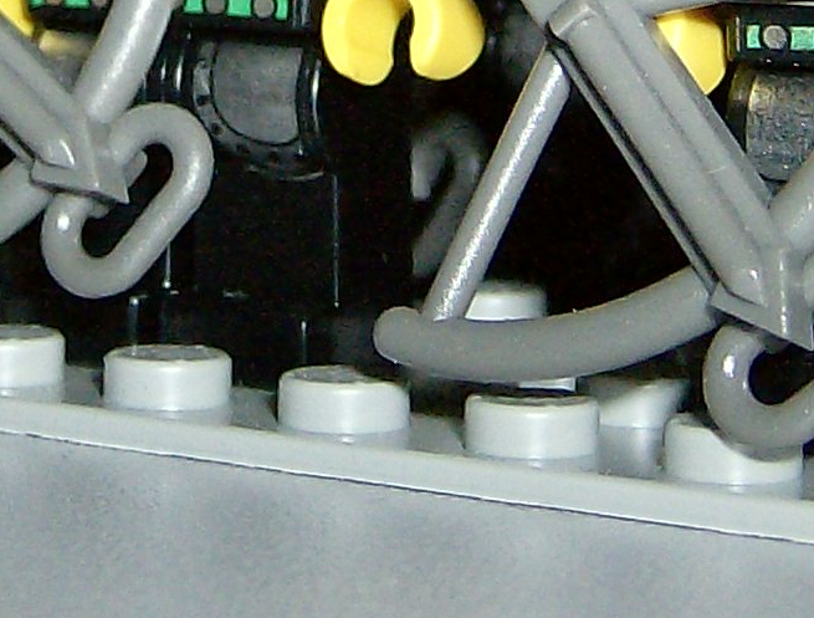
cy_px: -200
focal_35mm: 154
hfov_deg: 12.7
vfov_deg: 9.5
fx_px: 3637
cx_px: 235
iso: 200
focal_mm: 6
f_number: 2.8
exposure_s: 1/60
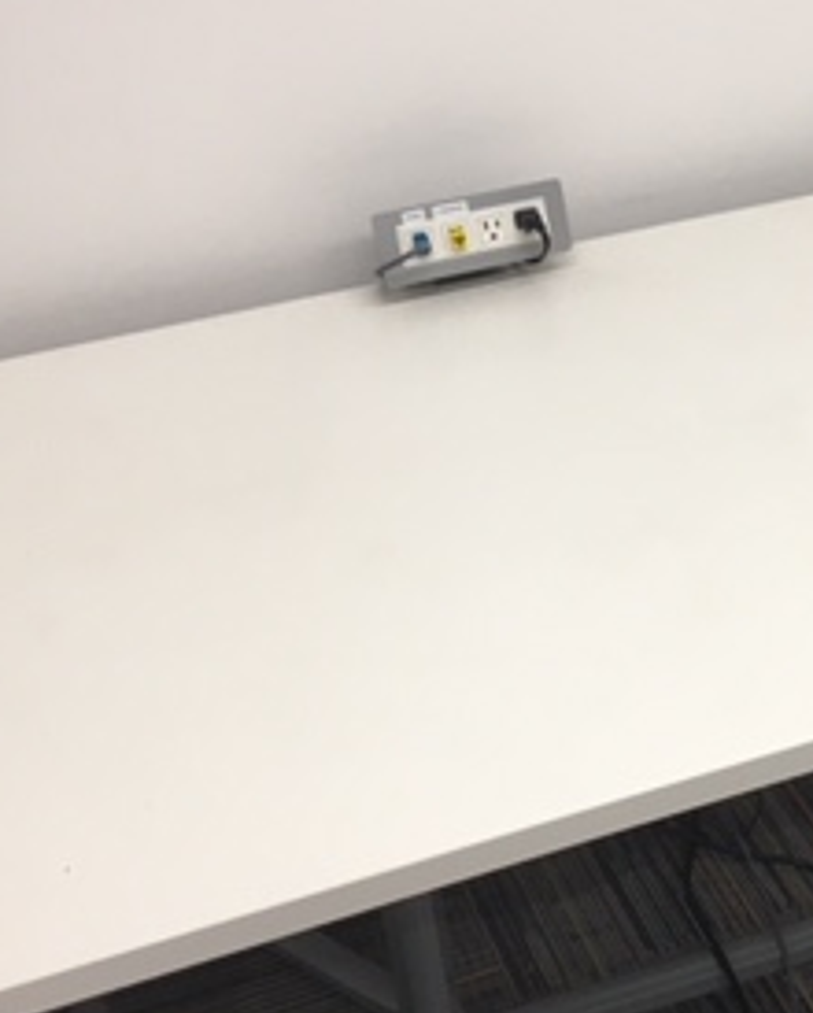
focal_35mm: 66
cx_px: 735
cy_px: 558
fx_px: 1981
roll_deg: +1.0
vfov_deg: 28.7
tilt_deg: -31.3
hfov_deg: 22.6
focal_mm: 4.15
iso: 50
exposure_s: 1/30
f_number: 2.2
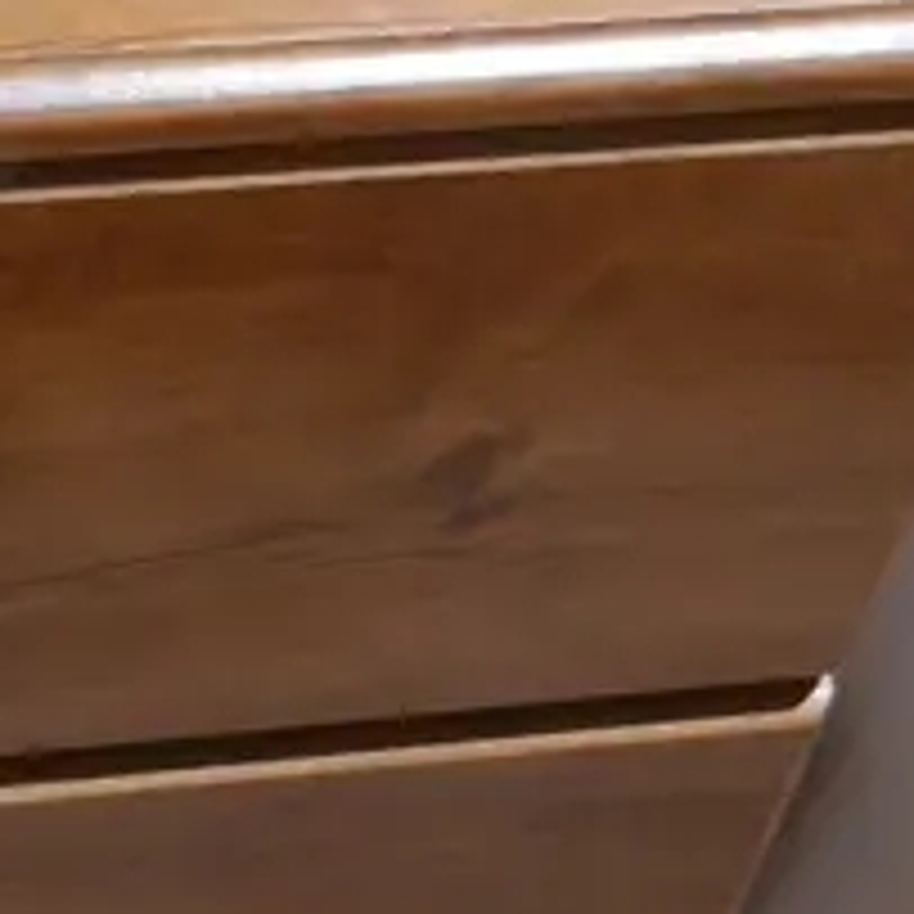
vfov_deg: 13.8
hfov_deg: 13.0
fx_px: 3734
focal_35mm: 125
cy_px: 788
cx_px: -576
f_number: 3.5
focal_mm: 14
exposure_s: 1/60
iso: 640
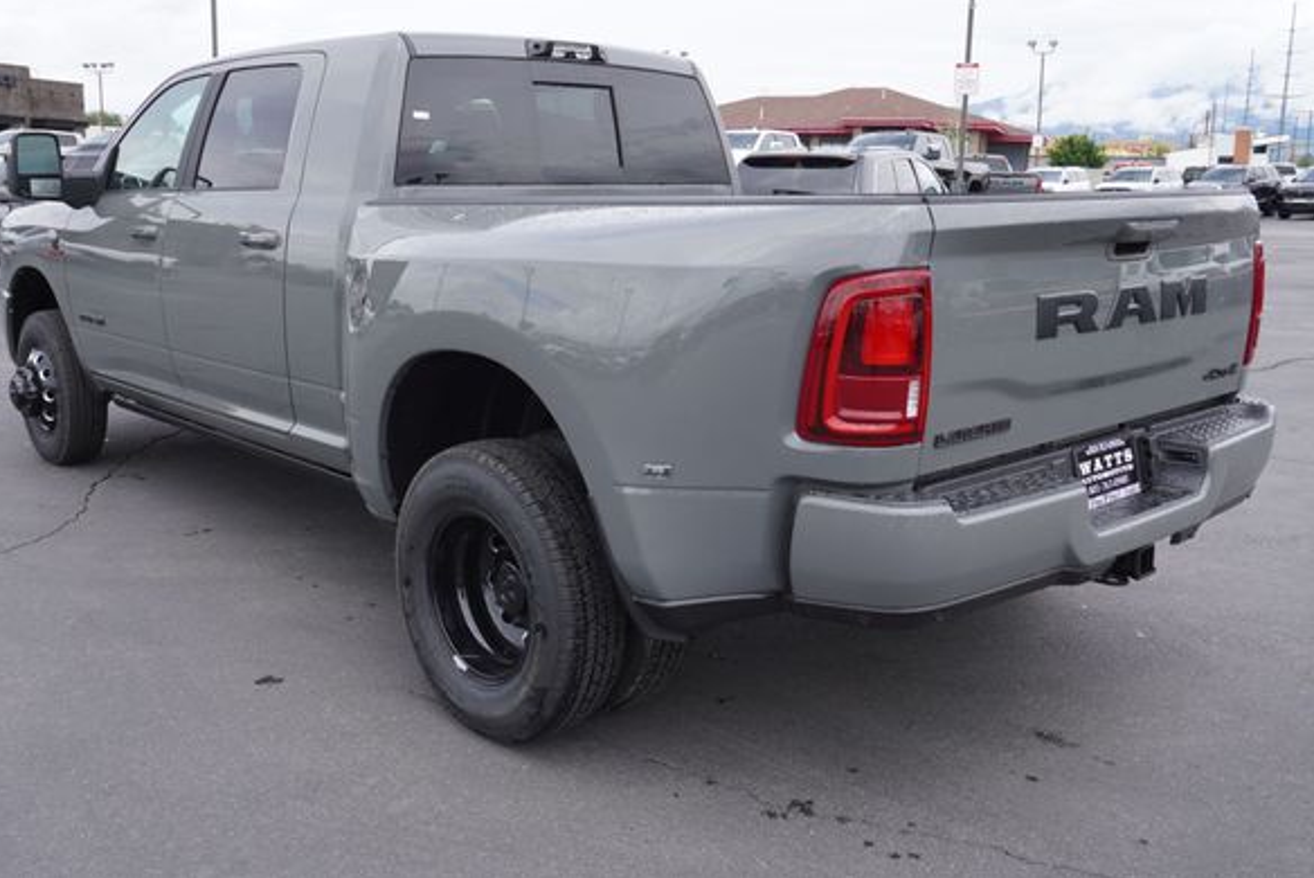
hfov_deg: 55.0
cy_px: 401
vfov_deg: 38.3
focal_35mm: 35
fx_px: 1262
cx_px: 612
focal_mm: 21
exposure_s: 1/160
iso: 100
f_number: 6.3
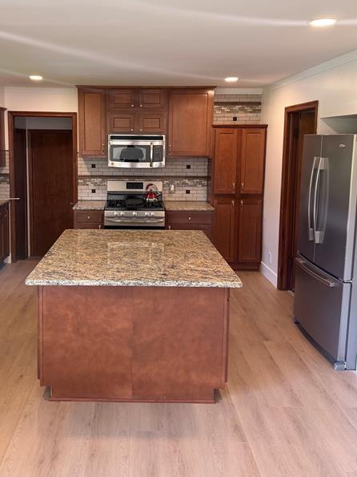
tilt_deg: -5.5
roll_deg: -1.3
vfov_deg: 57.8
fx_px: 426
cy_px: 188
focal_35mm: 31
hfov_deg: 44.9
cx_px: 128
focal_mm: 6.76
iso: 200
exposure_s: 1/120
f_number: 1.78
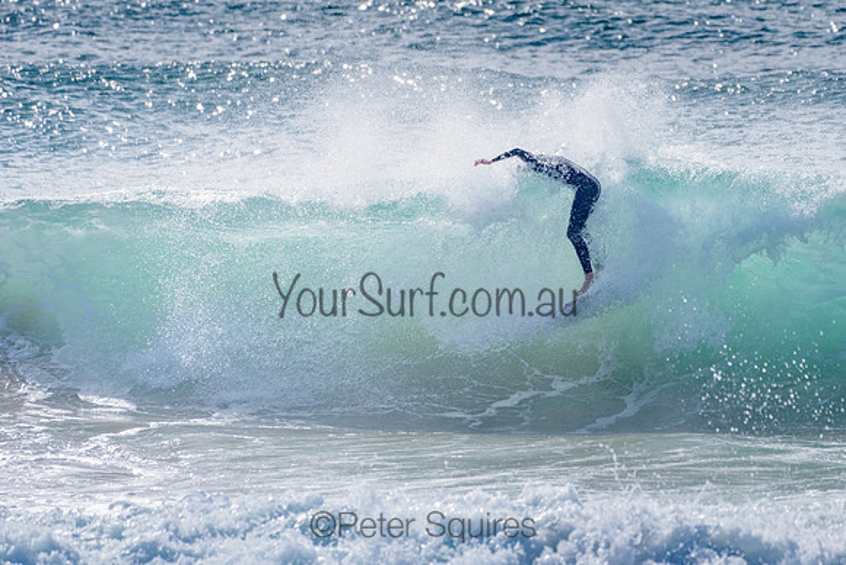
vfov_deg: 2.2
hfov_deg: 3.4
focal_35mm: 612
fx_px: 14389
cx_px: 501
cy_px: 260
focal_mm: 500
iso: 90
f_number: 5.6
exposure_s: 1/2000
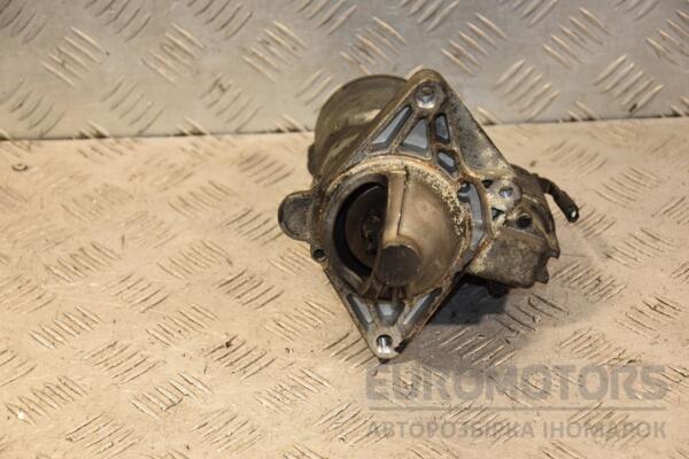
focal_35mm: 99
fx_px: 1895
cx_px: 344
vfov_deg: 13.8
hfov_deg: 20.6
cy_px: 230
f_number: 5.6
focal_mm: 66
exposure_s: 1/200
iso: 800
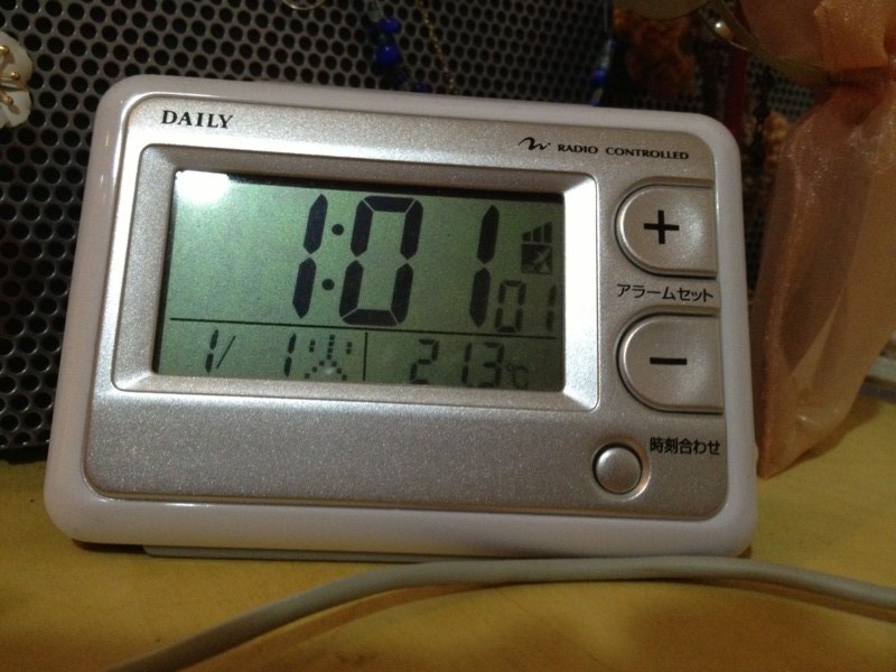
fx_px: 906
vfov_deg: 40.7
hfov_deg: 52.6
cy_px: 336
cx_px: 448
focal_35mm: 35
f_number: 2.4
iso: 320
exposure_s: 1/20
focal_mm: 4.28
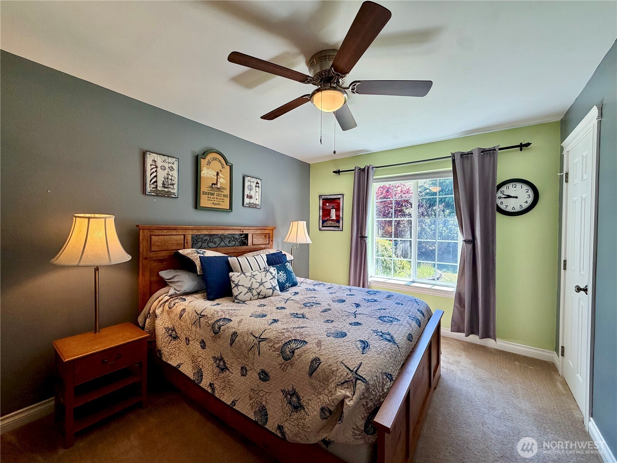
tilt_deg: -1.3
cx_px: 308
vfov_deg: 85.7
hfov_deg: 102.1
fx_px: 250
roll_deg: +0.1
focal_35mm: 14
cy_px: 232
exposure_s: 1/120
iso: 125
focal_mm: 2.22
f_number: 2.2
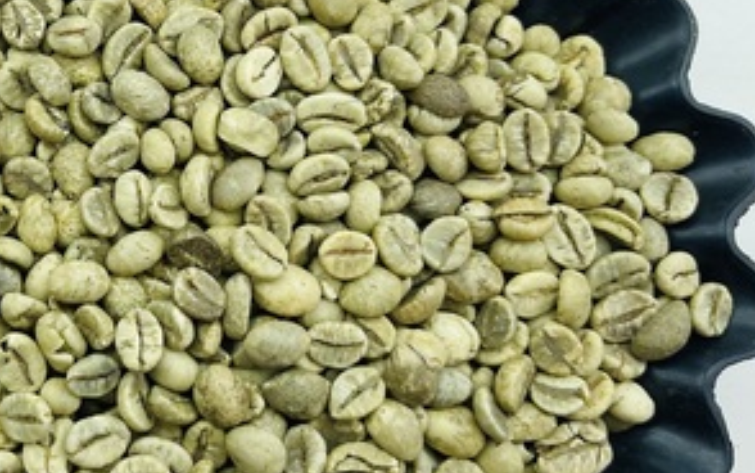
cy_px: 170
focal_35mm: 54
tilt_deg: -80.8
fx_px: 1112
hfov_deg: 35.3
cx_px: 74
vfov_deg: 23.9
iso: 50
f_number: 1.6
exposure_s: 1/1212
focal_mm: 5.1
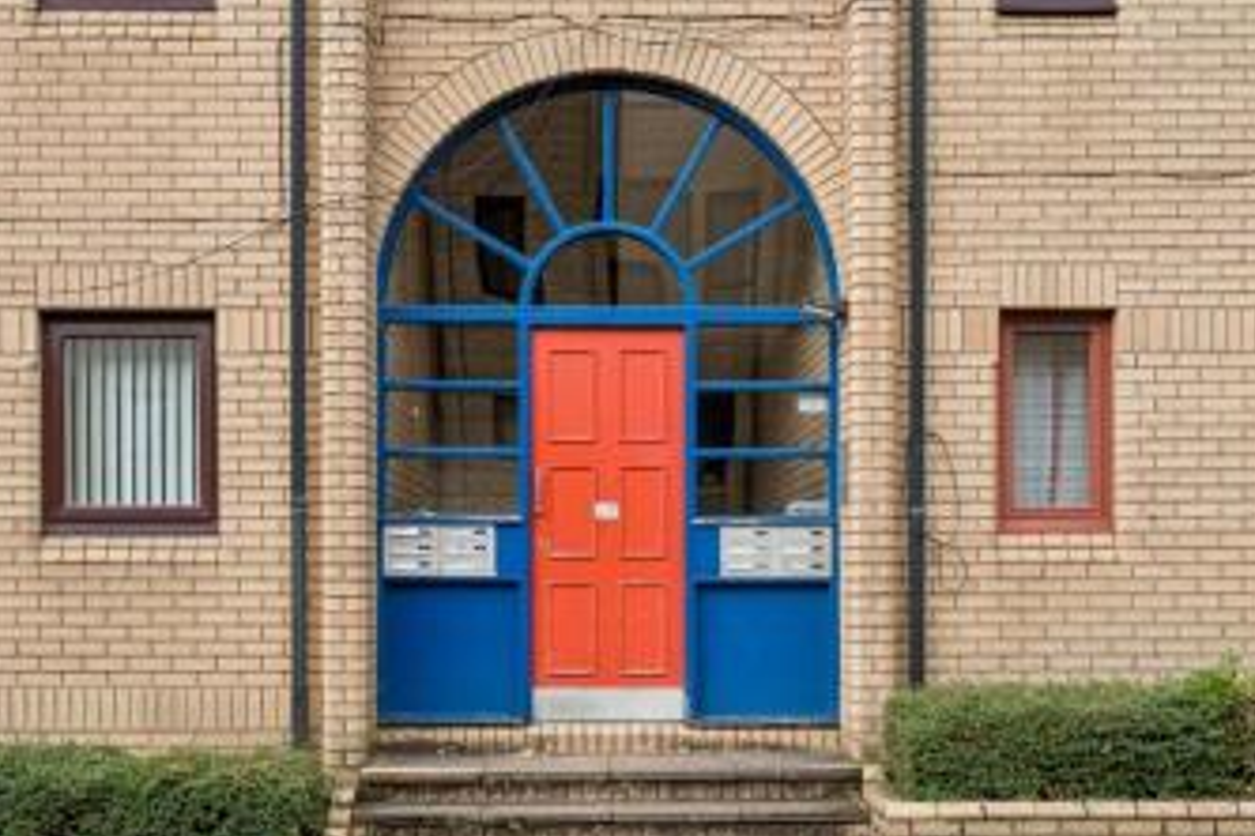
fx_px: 1743
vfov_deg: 26.8
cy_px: 582
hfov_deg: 39.6
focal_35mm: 50
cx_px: 611
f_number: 4
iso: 800
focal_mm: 35
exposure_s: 1/3200
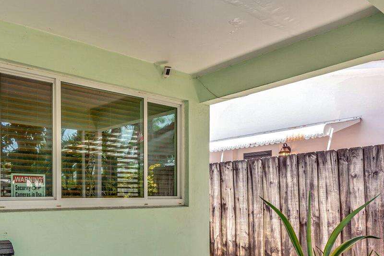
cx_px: 54
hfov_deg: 53.2
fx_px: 339
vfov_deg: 40.0
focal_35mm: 32
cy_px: 198
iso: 400
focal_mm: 15.9
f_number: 8
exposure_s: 1/200
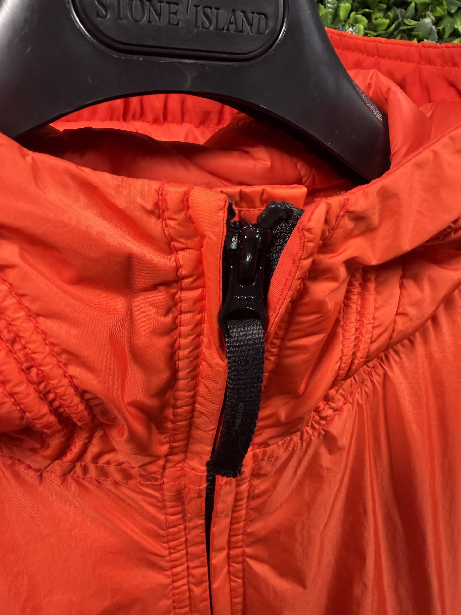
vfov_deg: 71.6
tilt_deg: -16.1
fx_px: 426
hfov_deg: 56.8
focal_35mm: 24
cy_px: 308
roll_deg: +0.2
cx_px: 230
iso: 400
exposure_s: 1/55
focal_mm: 2.22
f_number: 2.2
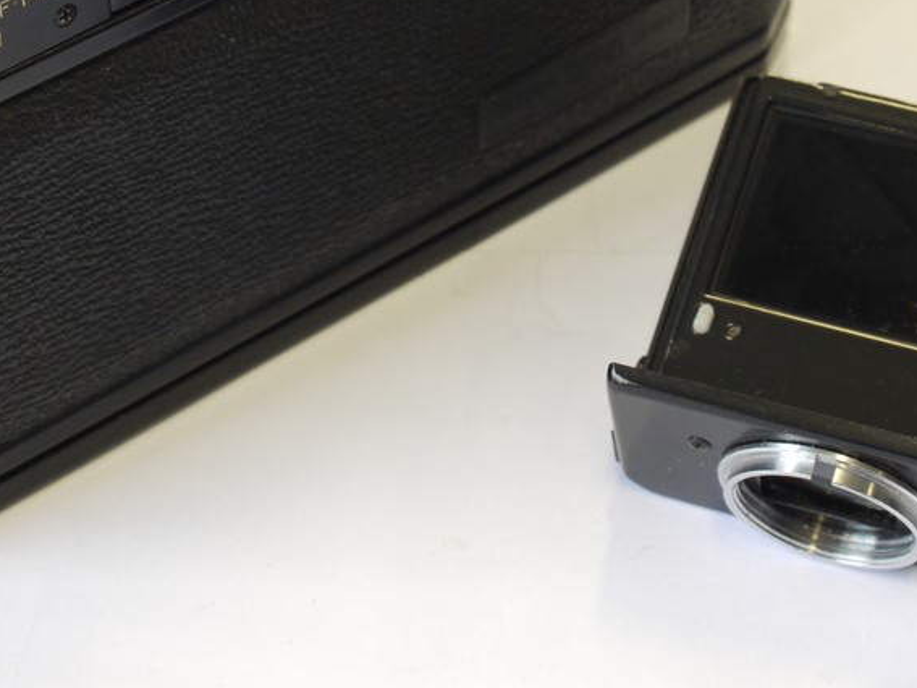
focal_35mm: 127
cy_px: 32
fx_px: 3364
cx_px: 448
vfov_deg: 11.6
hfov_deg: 15.5
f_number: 8
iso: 400
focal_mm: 30
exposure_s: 1/25
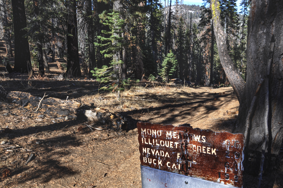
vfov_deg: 43.5
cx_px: 142
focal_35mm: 30
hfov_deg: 62.0
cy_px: 94
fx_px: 236
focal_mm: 20
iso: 200
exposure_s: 1/125
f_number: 11
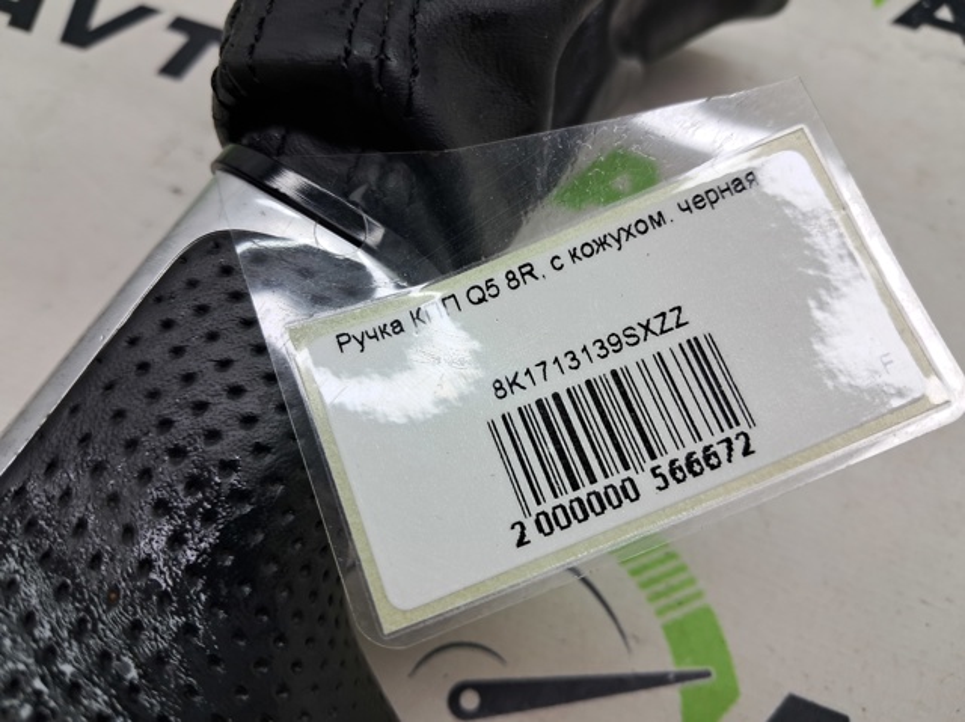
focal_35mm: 27
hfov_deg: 65.4
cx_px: 482
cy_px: 361
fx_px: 752
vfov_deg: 51.3
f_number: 1.8
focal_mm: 4
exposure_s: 1/120
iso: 50
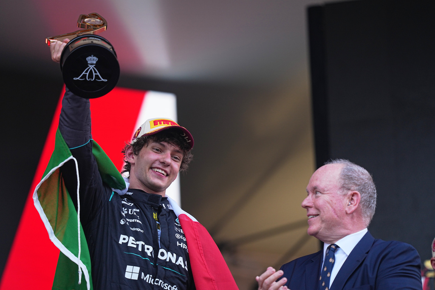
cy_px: 145
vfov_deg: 3.4
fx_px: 4832
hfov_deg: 5.2
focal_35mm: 400
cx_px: 218
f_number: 2.8
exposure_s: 1/1000
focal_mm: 400
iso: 400
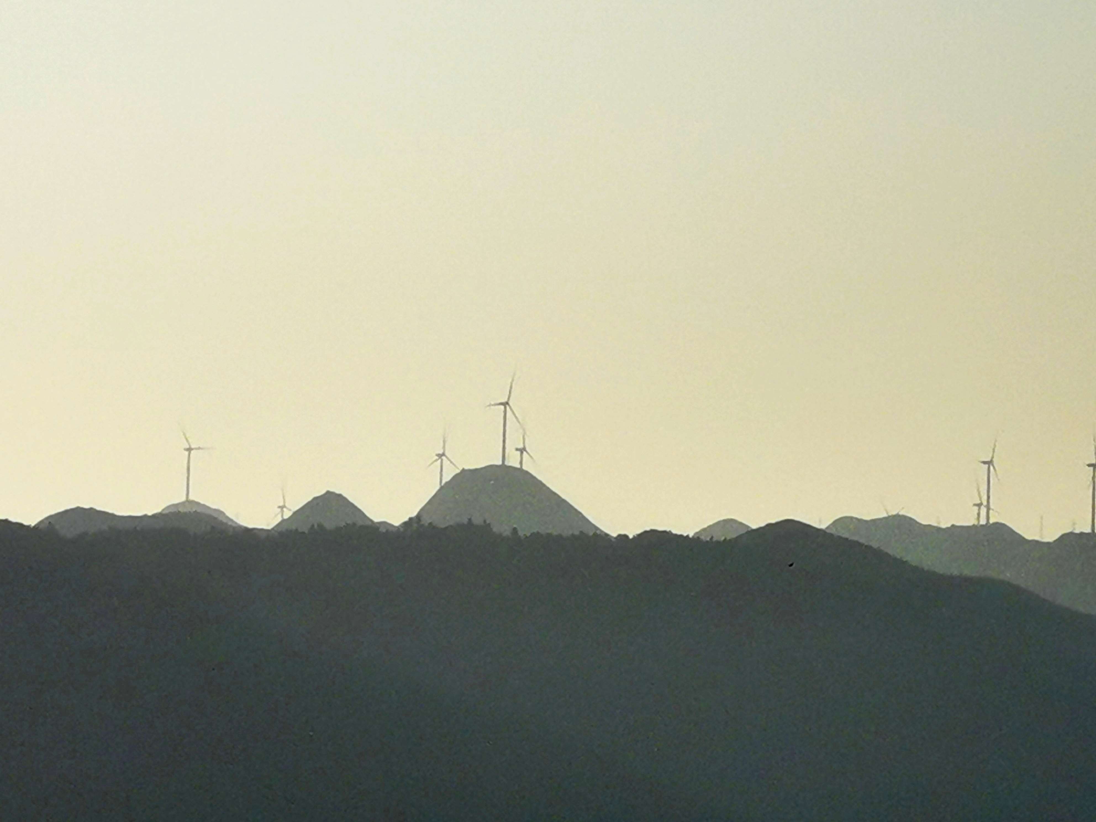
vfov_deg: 8.4
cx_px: 548
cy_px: 411
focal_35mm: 177
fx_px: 5604
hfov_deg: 11.2
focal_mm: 3.95
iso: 50
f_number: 2.4
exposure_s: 1/3367
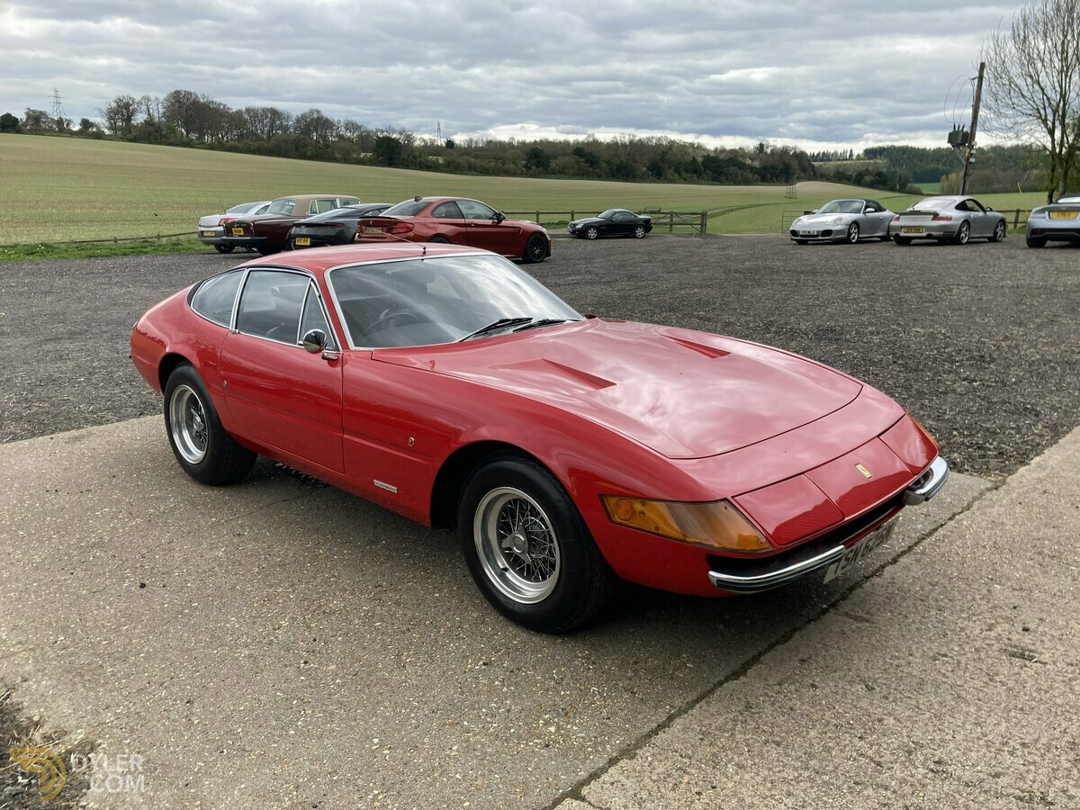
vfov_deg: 49.7
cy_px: 405
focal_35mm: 28
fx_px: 874
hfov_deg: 63.4
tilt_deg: -16.5
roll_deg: -2.2
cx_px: 540
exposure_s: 1/941
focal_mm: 3.99
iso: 20
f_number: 1.8
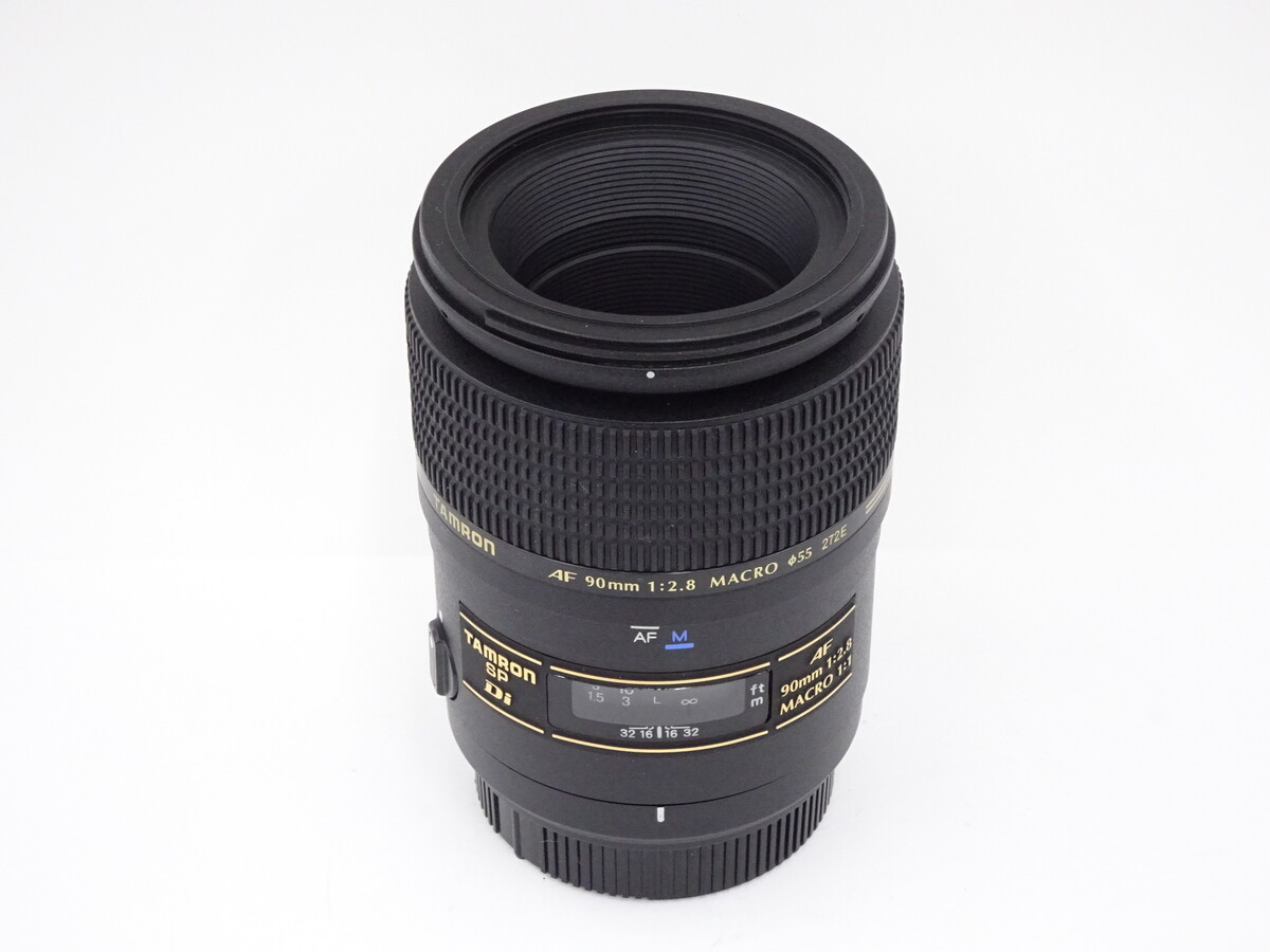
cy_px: 476
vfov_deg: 20.2
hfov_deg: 26.7
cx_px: 635
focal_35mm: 73
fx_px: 2678
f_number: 5
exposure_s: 1/80
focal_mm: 12.42
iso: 800
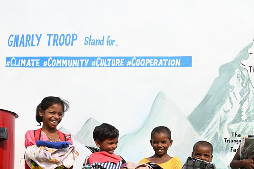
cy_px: 146
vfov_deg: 24.5
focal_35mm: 54
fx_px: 380
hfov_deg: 36.5
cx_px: 177
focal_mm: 30.5
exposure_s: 1/200
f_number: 8
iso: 125
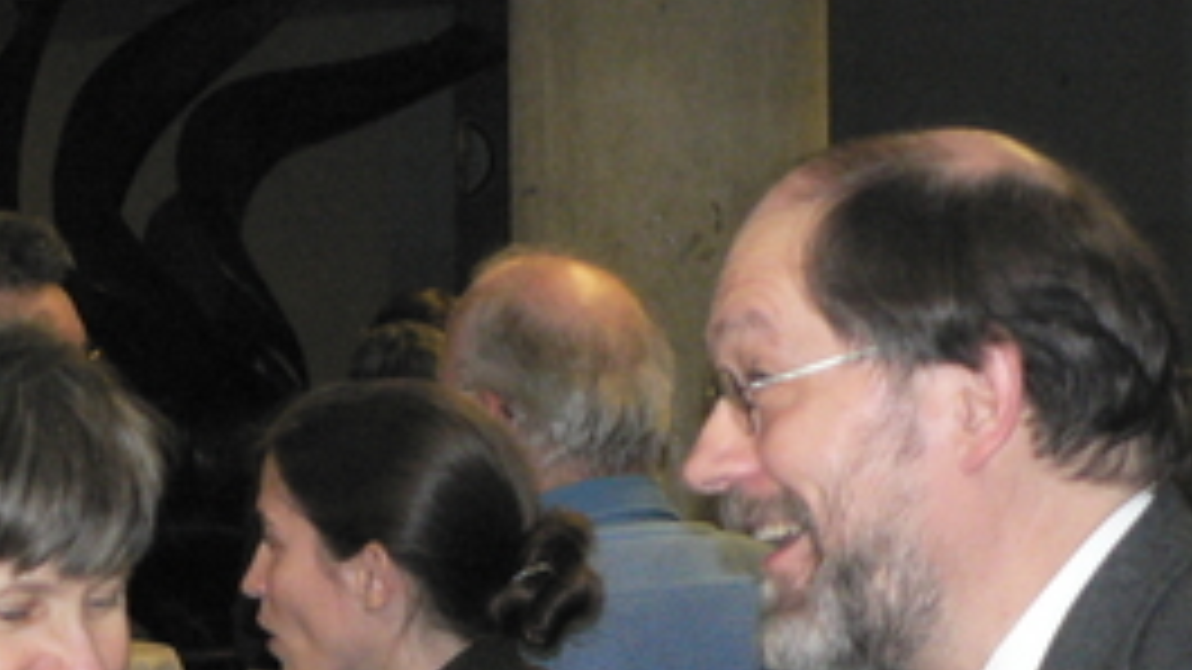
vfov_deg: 6.4
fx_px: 6036
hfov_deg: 11.2
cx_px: 166
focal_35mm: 191
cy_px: 492
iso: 400
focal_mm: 15.5
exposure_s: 1/60
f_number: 3.2
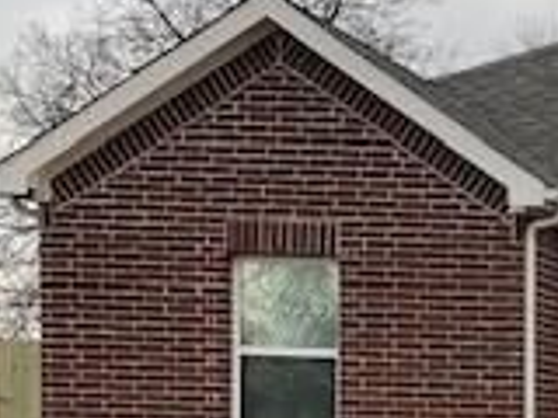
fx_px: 1676
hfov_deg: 15.9
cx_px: 1018
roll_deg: -0.3
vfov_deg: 13.6
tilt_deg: -2.1
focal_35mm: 104
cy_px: 568
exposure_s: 1/311
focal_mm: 4.25
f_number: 1.8
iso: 25
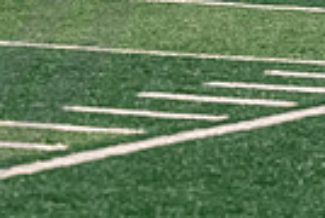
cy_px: -107
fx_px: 5193
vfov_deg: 2.4
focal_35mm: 574
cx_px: -265
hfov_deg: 3.6
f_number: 3.5
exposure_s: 1/320
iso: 3200
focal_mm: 70
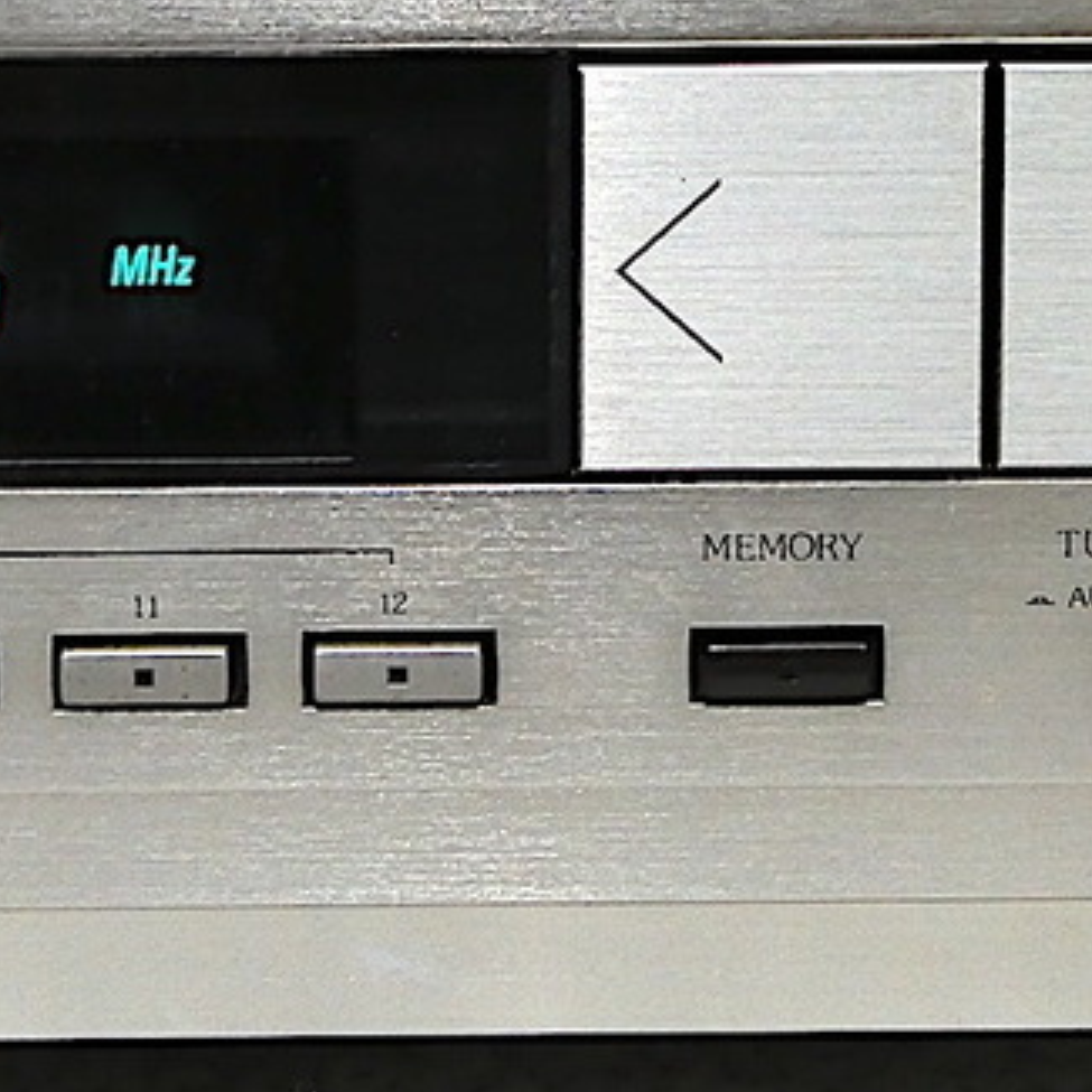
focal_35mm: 141
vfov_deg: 12.4
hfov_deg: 12.4
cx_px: 289
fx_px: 5032
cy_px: 423
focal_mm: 9.6
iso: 1000
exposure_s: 1/80
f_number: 5.1
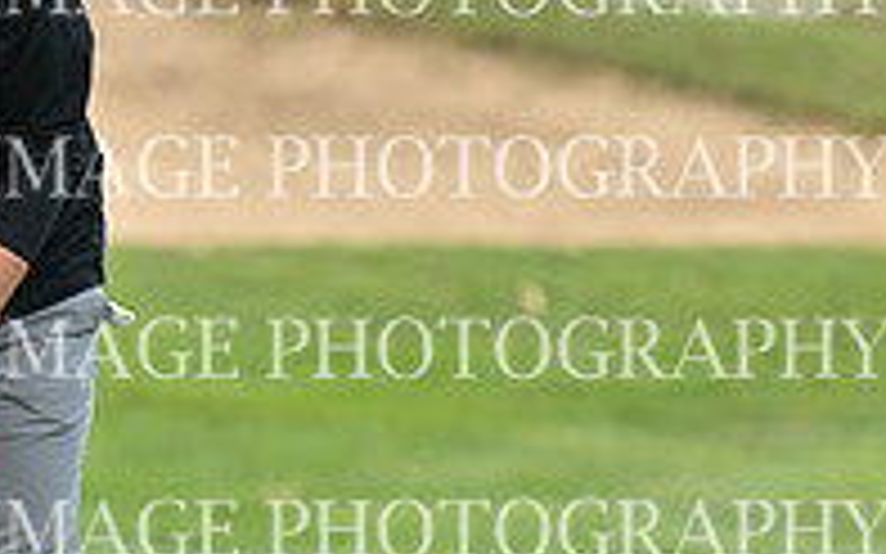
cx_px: 243
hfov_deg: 2.3
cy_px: 439
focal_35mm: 899
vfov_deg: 1.5
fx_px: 21701
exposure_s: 1/1250
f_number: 3.5
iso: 200
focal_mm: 200
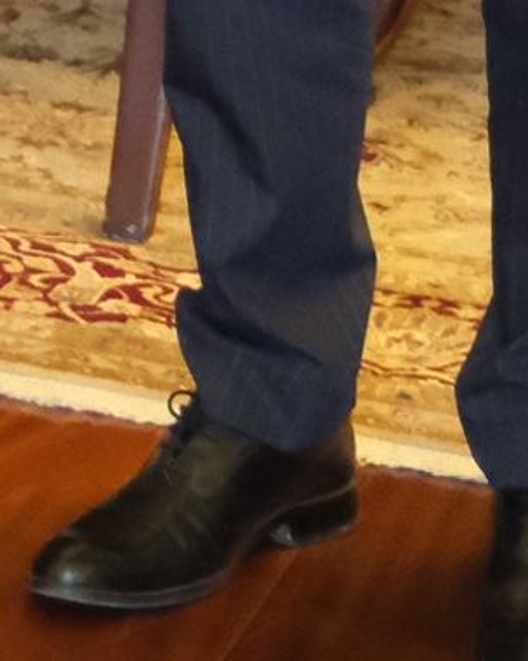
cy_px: -1209
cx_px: -919
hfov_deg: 4.9
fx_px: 5928
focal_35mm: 303
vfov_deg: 6.0
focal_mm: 21.3
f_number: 2.8
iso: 5000
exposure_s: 1/60
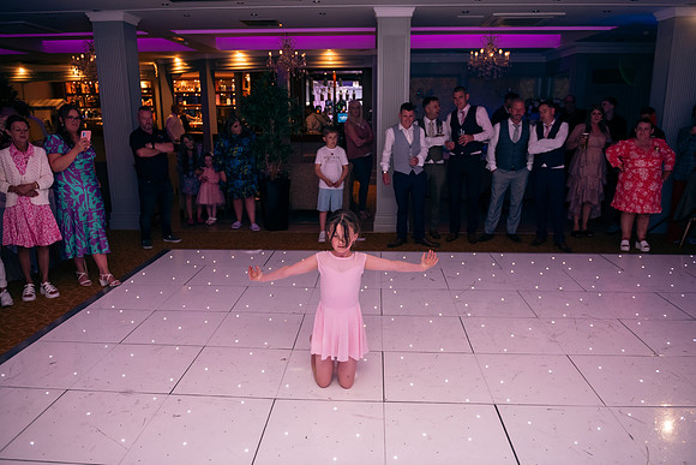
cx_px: 348
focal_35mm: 26
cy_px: 232
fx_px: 503
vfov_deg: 49.6
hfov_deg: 69.4
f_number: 3.5
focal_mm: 26
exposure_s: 1/160
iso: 1000
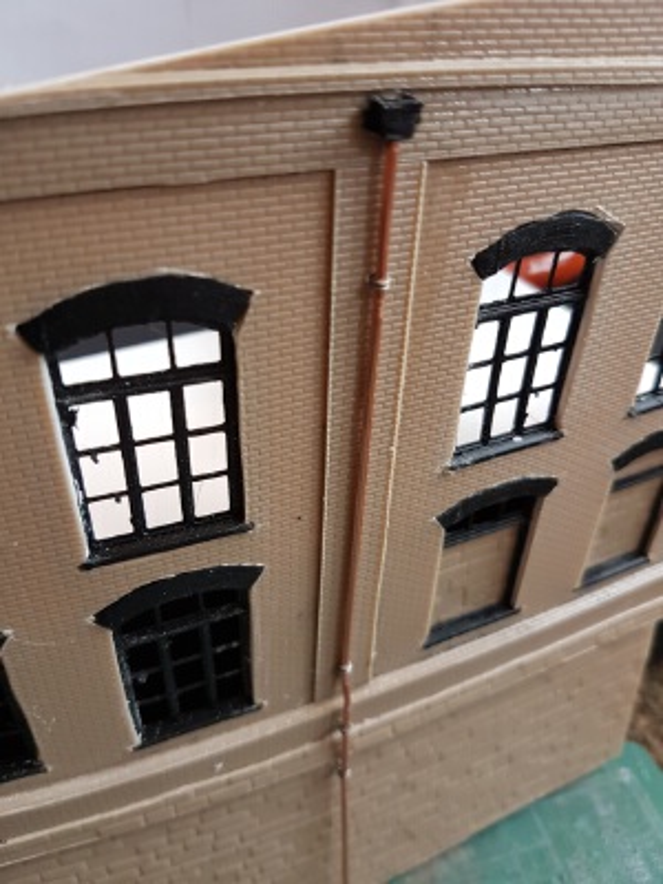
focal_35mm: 26
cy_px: 442
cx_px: 332
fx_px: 664
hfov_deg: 53.1
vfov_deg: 67.3
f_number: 1.7
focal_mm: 4.2
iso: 160
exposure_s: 1/25
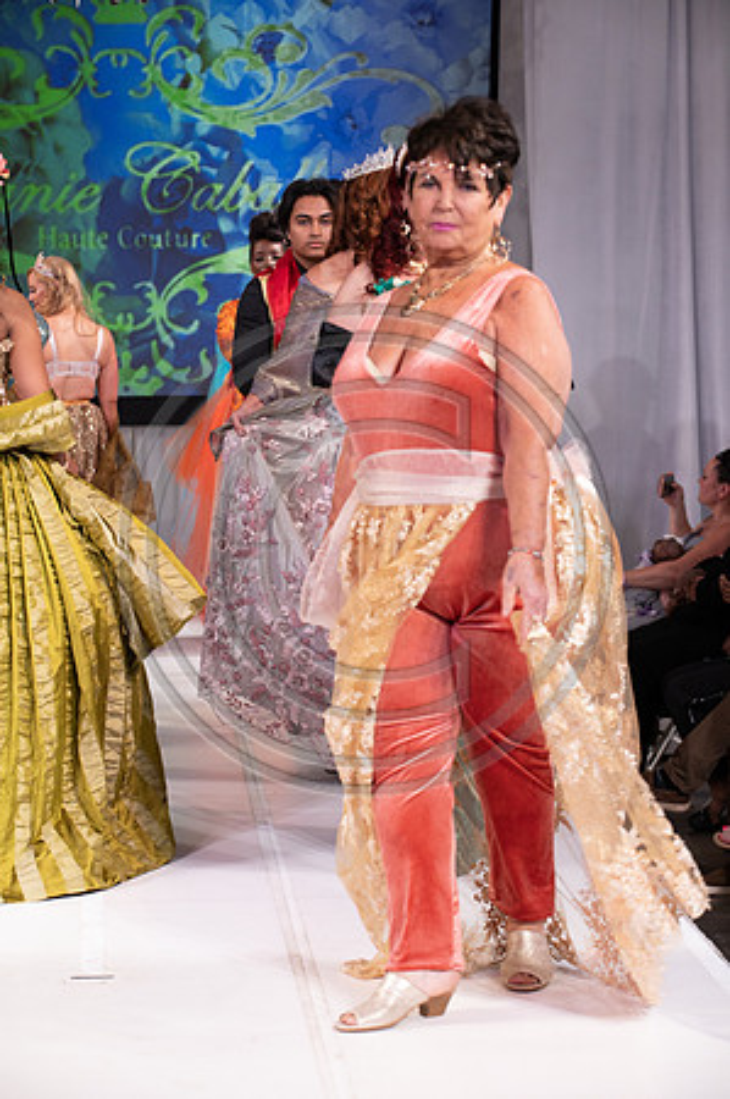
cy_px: 550
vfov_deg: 21.5
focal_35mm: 95
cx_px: 365
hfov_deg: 14.4
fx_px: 2896
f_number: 5.6
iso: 2000
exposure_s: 1/400
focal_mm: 95
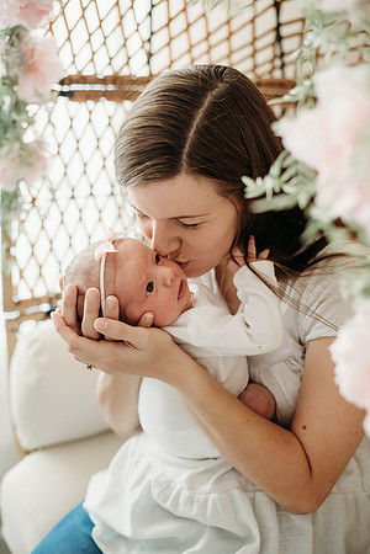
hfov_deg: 27.0
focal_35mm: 50
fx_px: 771
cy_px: 277
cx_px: 185
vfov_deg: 39.6
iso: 640
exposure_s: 1/200
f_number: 2.5
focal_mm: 50
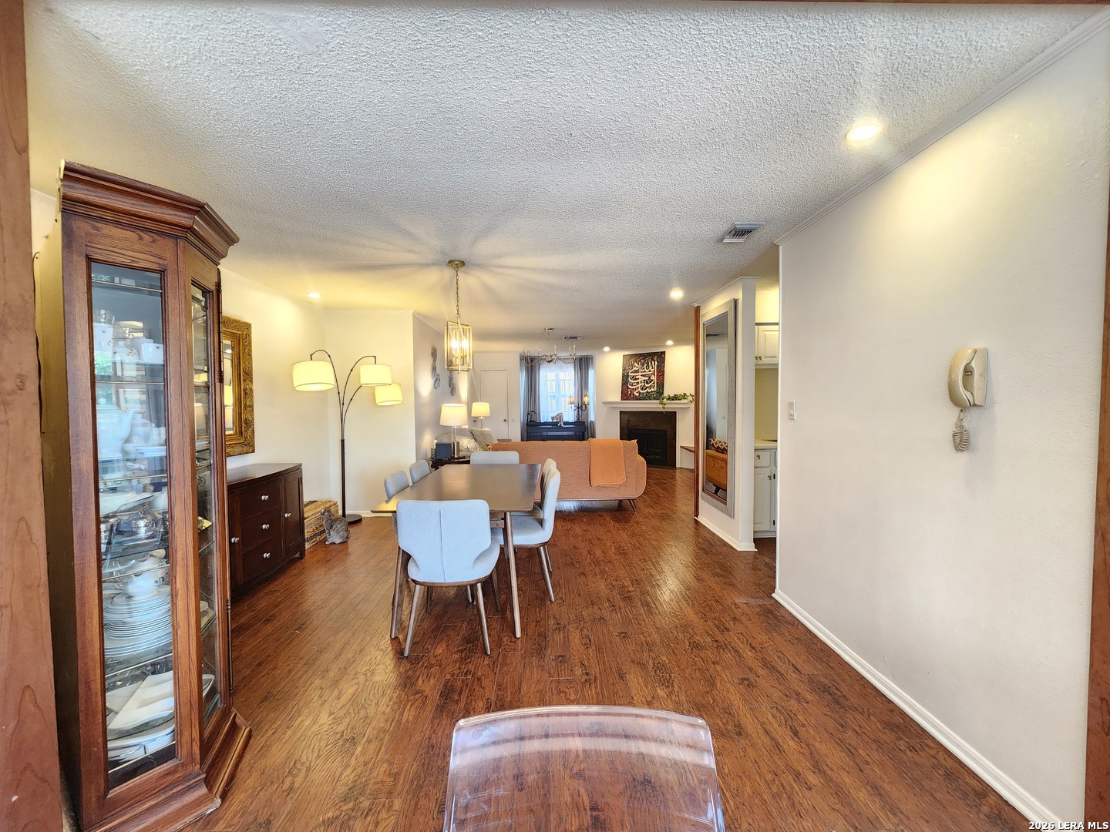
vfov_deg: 89.9
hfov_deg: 106.2
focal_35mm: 13
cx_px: 555
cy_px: 416
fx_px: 417
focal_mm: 2.2
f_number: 2.2
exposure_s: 1/60
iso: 400
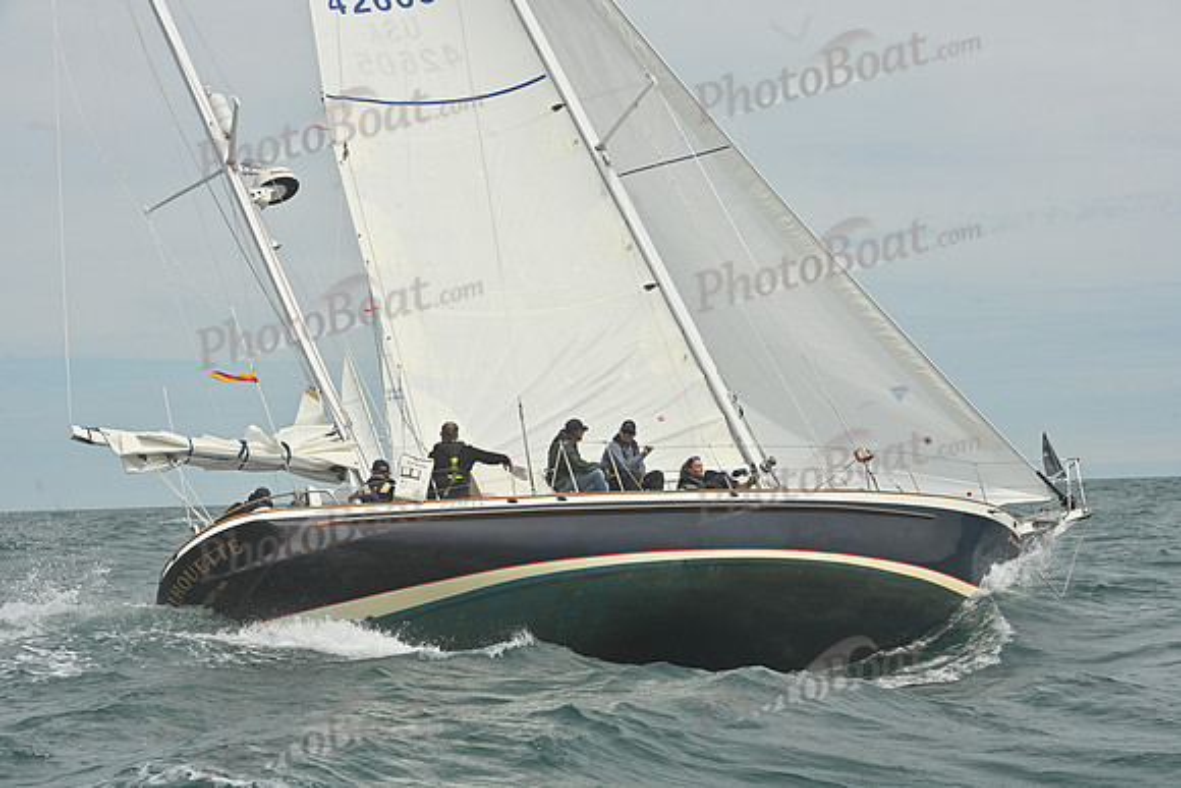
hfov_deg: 28.8
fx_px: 2297
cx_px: 590
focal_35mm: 70
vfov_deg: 19.5
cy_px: 394
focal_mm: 70
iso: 320
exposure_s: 1/1250
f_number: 11
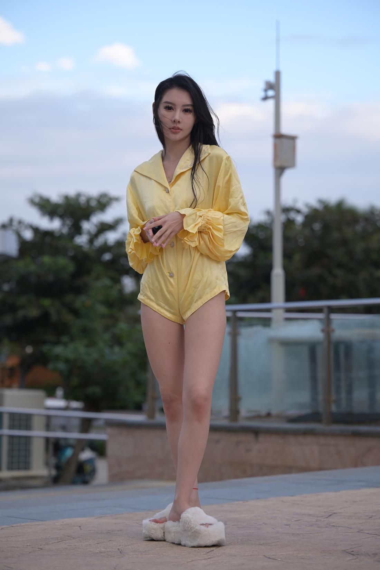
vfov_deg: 22.4
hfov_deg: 15.0
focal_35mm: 91
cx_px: 190
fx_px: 1441
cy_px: 285
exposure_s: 1/500
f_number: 3.2
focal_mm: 91
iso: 140
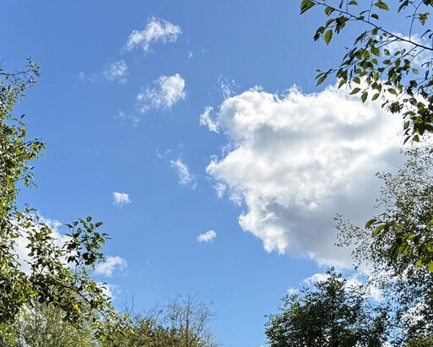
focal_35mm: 73
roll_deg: -0.7
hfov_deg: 25.9
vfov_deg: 20.4
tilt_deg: +13.0
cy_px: 341
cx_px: 155
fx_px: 936
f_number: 1.78
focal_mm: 6.76
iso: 80
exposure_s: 1/3413
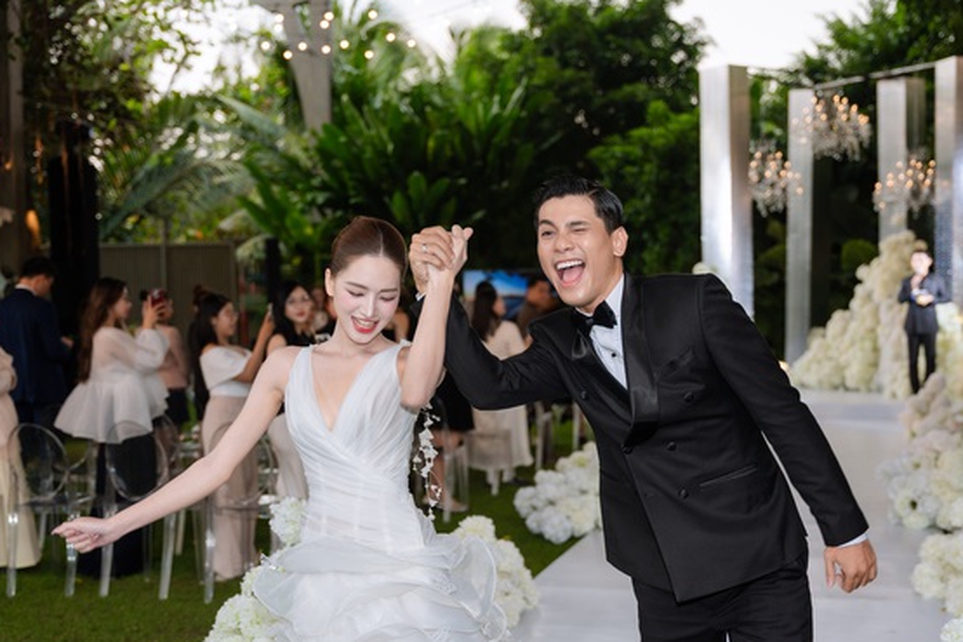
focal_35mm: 54
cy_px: 371
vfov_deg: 25.0
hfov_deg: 36.8
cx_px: 516
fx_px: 1447
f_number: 2.8
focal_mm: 46.1
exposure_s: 1/200
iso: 200
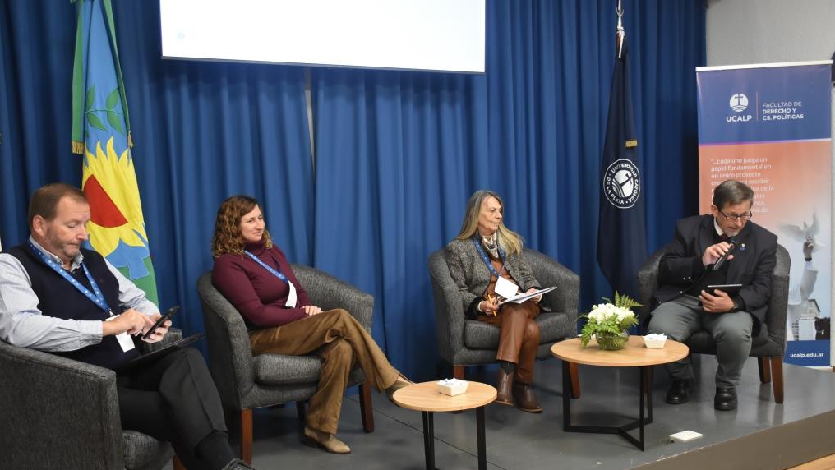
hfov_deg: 52.8
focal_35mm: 38
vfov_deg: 31.2
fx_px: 842
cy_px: 267
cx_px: 420
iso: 1600
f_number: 3.8
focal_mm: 24
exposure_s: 1/60
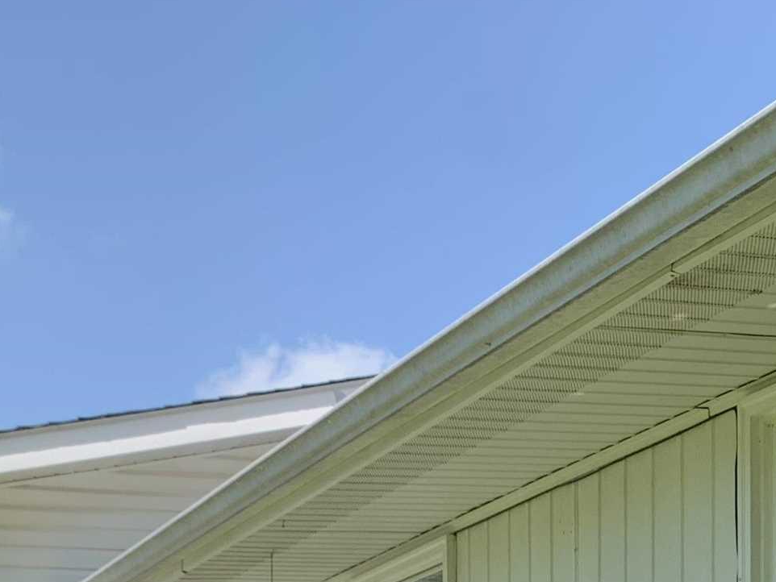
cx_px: 320
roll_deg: +0.5
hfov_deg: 23.5
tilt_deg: +0.2
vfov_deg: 16.2
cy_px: 884
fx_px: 1861
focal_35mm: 83
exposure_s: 1/1220
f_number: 1.8
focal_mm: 4.25
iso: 25
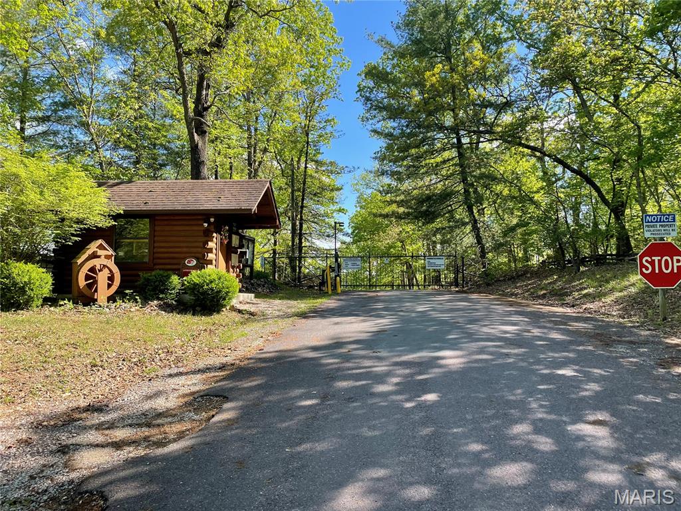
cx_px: 340
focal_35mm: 26
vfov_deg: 53.1
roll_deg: -0.4
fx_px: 511
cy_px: 256
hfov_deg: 67.3
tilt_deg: +4.1
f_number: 1.6
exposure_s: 1/849
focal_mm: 4.2
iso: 32
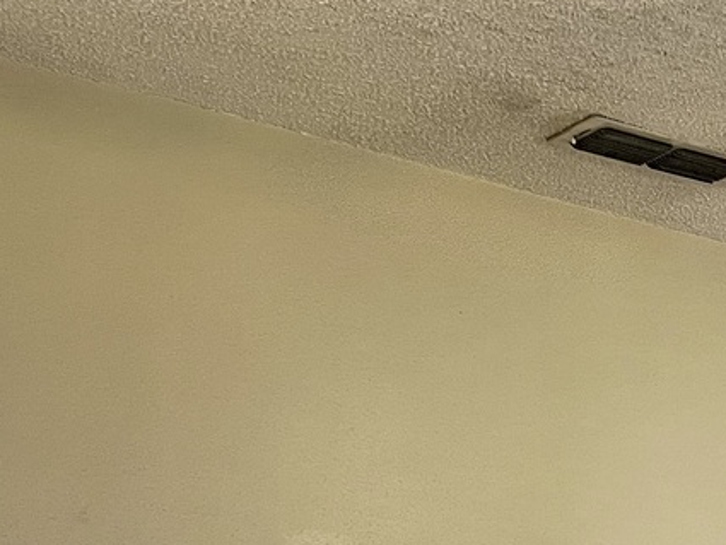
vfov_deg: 15.4
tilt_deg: -2.8
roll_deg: -1.6
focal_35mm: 88
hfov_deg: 18.9
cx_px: 1160
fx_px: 1846
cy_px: 846
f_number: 1.5
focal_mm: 5.7
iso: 250
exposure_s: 1/60
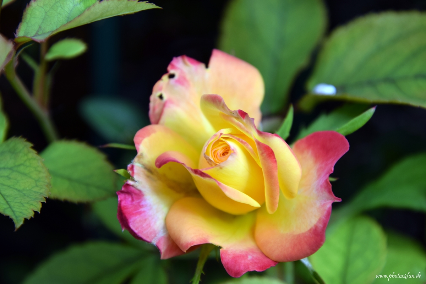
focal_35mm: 188
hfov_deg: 11.0
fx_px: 2219
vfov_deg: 7.3
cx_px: 213
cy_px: 142
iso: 200
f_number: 8
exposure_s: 1/250
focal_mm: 125
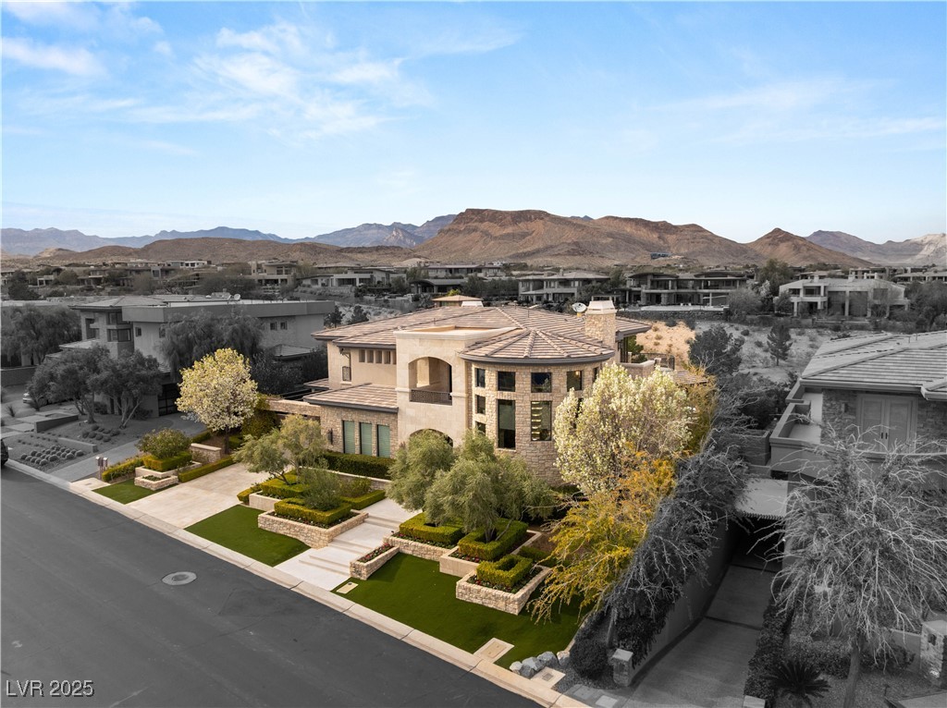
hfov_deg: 71.6
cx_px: 474
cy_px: 354
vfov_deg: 56.7
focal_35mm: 24
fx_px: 656
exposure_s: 1/1250
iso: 210
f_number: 2.8
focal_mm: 12.29
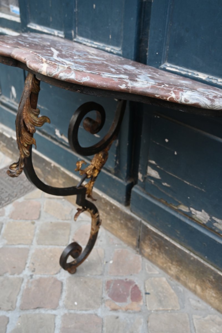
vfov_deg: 52.2
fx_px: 340
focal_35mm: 37
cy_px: 166
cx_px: 111
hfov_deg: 36.2
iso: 250
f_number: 4
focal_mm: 24.5
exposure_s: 1/250
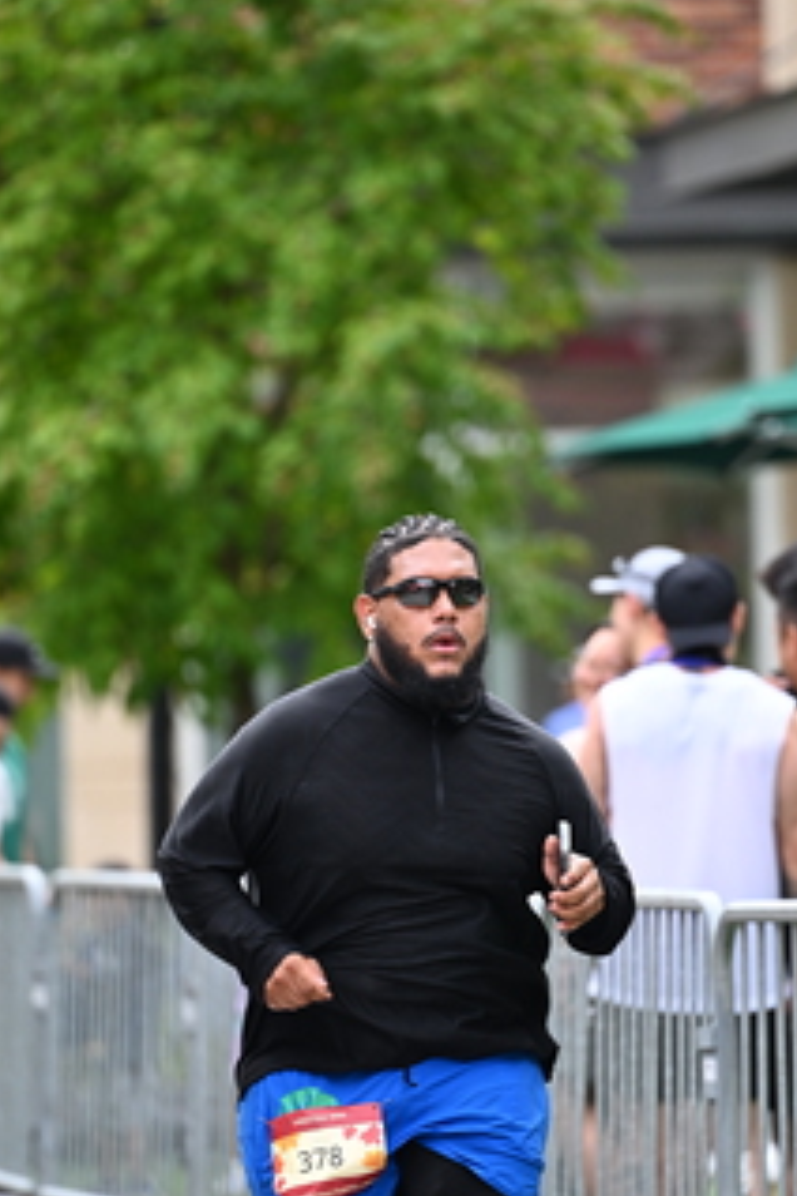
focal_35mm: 346
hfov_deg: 4.0
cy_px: 617
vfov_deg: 6.0
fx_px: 11489
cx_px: 408
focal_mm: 200
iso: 640
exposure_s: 1/2000
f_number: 2.8
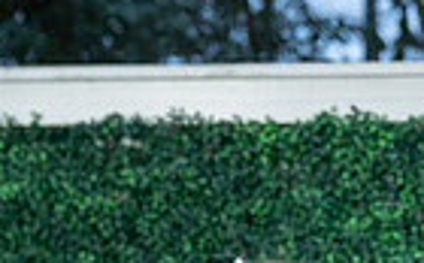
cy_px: 588
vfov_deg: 6.5
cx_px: 514
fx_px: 2215
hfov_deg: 10.7
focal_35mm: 192
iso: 2000
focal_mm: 40
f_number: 3.5
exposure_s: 1/100
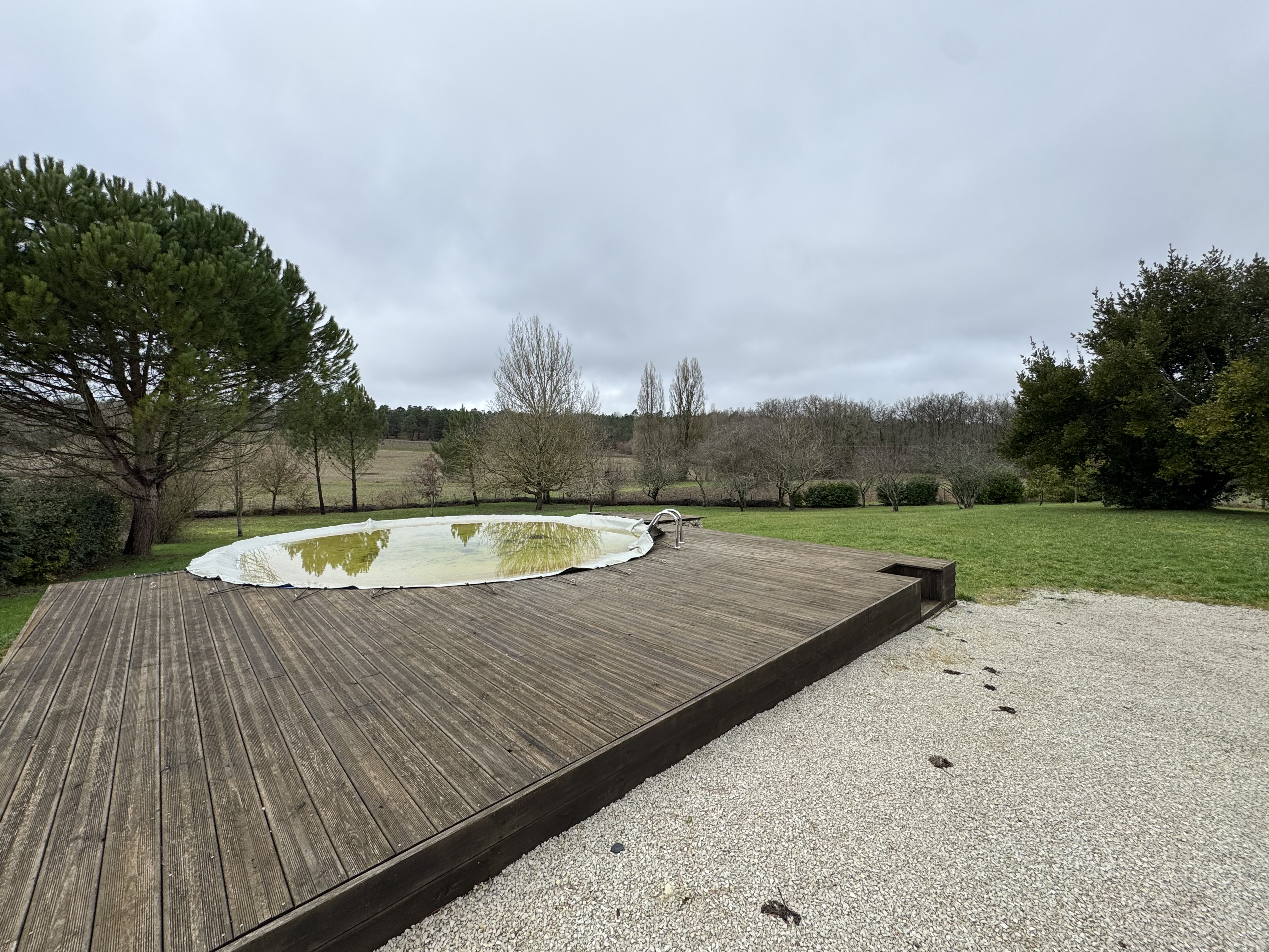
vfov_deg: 85.7
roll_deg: +0.1
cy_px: 476
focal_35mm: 14
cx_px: 634
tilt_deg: -2.0
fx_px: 513
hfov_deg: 102.1
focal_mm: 2.22
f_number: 2.2
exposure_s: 1/849
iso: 50
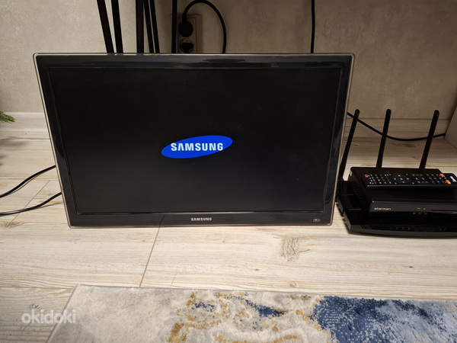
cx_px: 228
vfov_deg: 58.9
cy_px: 172
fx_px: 304
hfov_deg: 73.9
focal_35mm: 23
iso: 250
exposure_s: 1/50
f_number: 1.8
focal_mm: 5.54
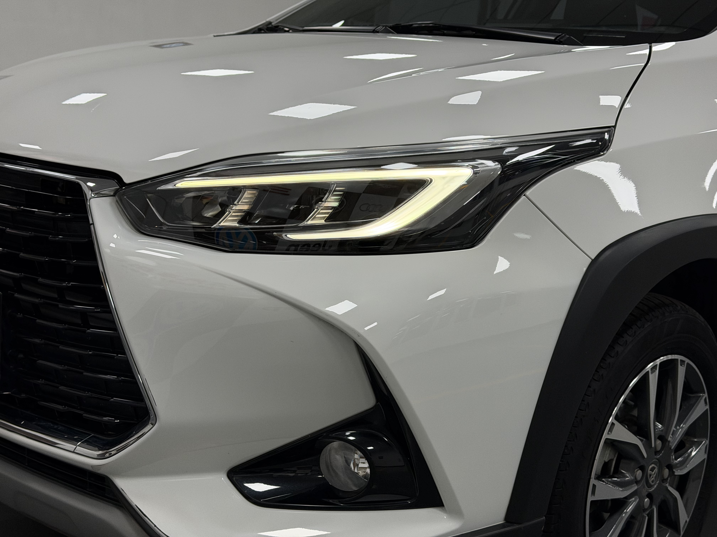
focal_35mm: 48
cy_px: 268
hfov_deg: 39.7
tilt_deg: -7.5
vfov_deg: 30.3
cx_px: 358
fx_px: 994
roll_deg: -3.8
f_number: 1.78
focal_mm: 6.76
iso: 250
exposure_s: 1/182
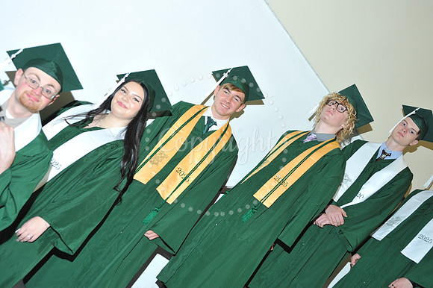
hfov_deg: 30.5
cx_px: 216
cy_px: 144
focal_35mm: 66
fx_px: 793
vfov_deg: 20.6
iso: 1600
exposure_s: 1/80
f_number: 6.3
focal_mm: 66
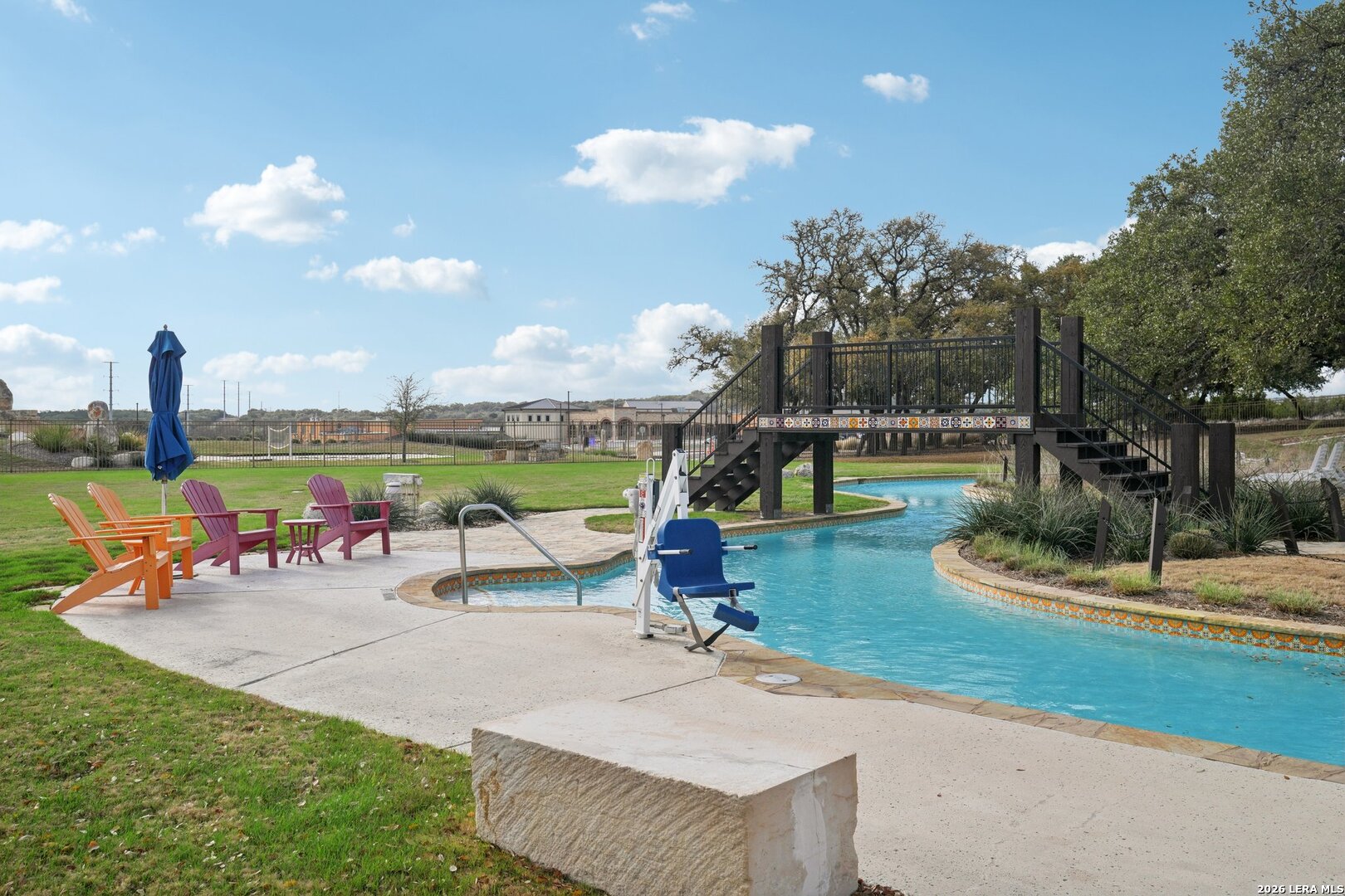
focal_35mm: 30
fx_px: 1121
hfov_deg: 61.9
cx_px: 672
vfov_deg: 43.6
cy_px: 448
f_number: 8
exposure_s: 1/750
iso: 200
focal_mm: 30
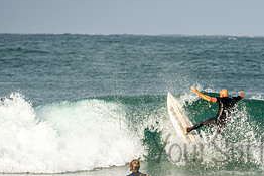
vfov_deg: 2.1
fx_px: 4872
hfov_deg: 3.1
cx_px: 256
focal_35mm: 664
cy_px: 139
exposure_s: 1/1600
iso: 200
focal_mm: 200
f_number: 5.6
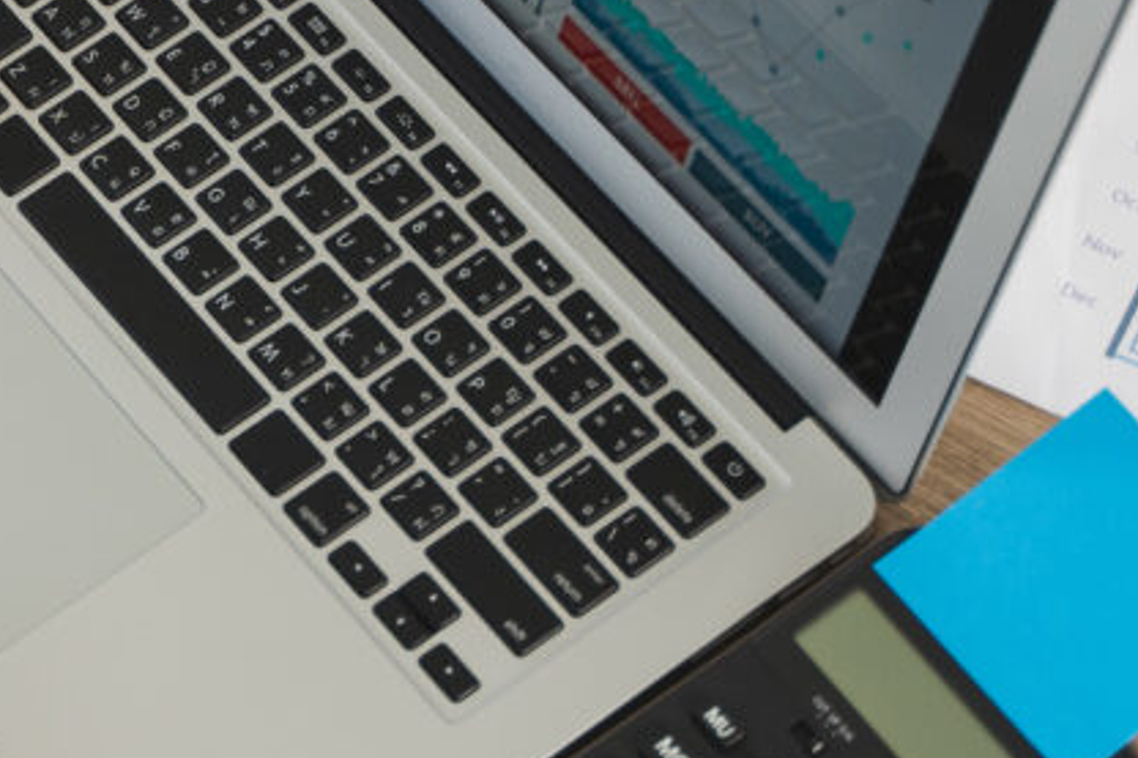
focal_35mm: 170
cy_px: 21
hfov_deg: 11.9
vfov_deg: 8.0
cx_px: -150
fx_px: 5371
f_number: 2.8
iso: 100
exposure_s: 1/125
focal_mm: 46
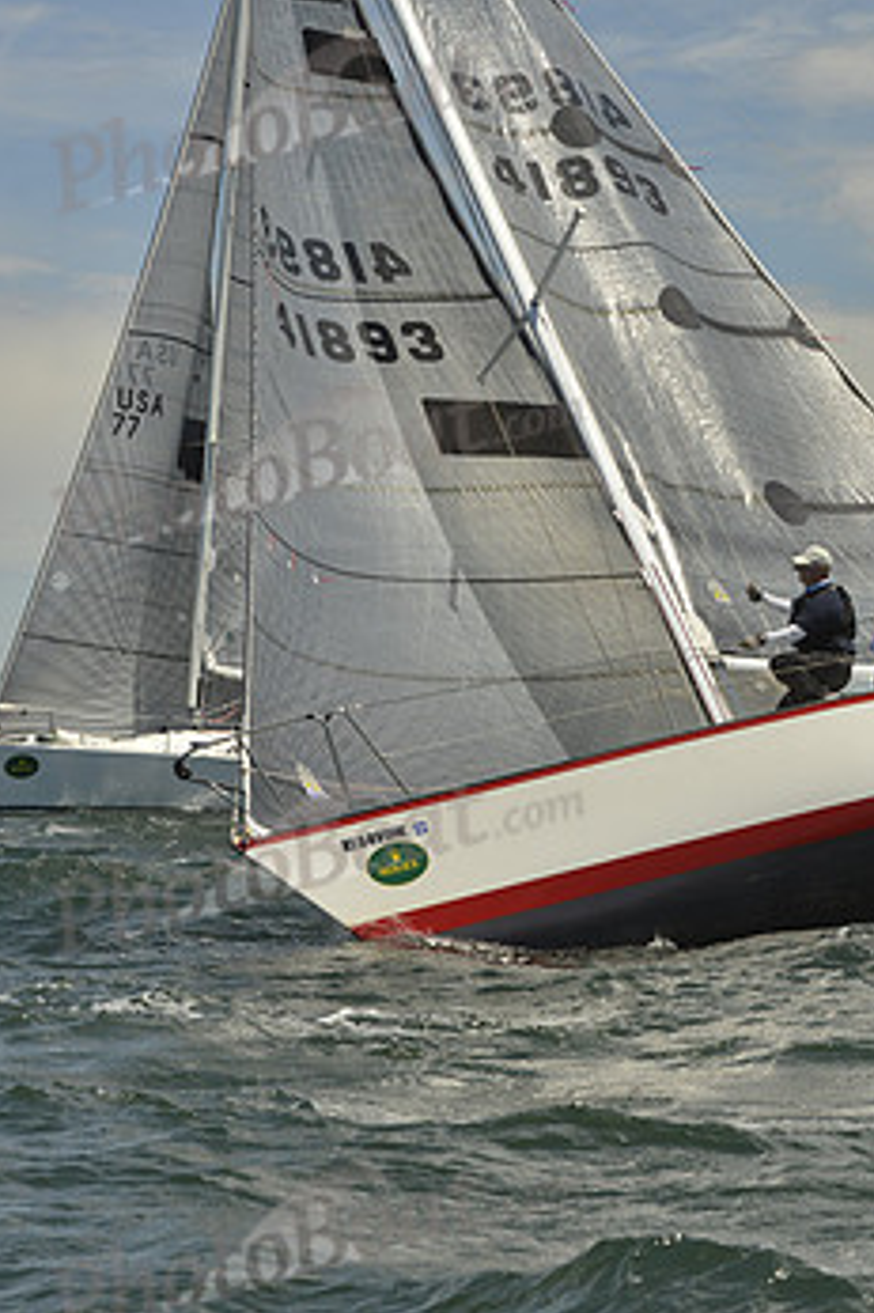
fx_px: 4265
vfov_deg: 17.5
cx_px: 783
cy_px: 607
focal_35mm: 117
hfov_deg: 11.6
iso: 280
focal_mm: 70
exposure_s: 1/1600
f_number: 9
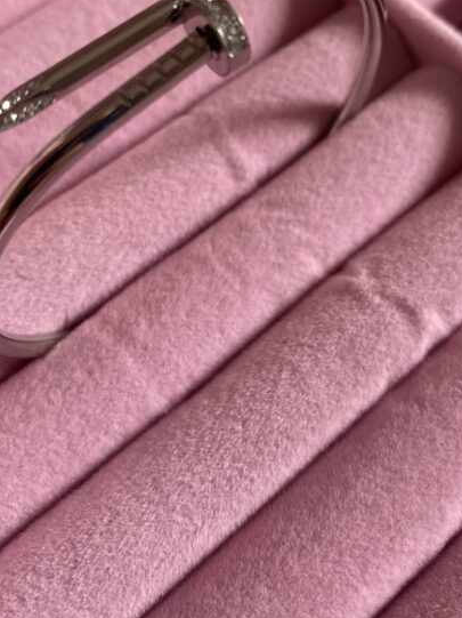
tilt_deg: -62.3
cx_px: 250
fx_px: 659
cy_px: 209
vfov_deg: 49.4
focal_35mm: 37
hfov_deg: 38.6
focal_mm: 4.25
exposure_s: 1/117
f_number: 1.8
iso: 125
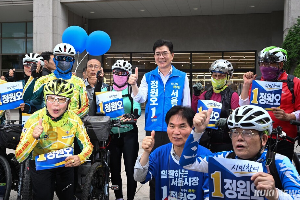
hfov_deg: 51.9
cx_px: 152
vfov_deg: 35.9
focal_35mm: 37
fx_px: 308
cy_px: 99
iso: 800
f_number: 6.3
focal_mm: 36
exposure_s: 1/500
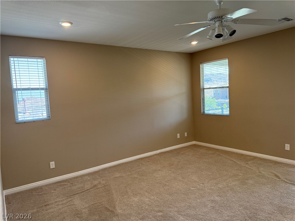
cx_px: 148
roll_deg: +3.0
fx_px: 205
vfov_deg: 56.8
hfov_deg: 71.6
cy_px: 110
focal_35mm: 24
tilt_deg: -4.4
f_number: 1.78
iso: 200
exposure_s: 1/126
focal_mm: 6.76
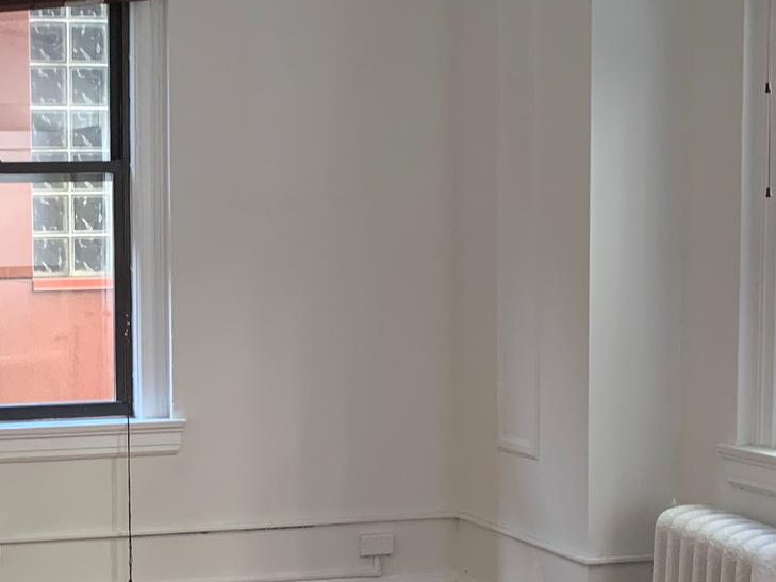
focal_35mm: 73
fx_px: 1637
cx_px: 17
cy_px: 379
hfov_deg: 25.5
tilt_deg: -3.7
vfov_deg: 20.1
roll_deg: +1.2
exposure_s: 1/63
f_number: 1.8
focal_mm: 4.25
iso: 100
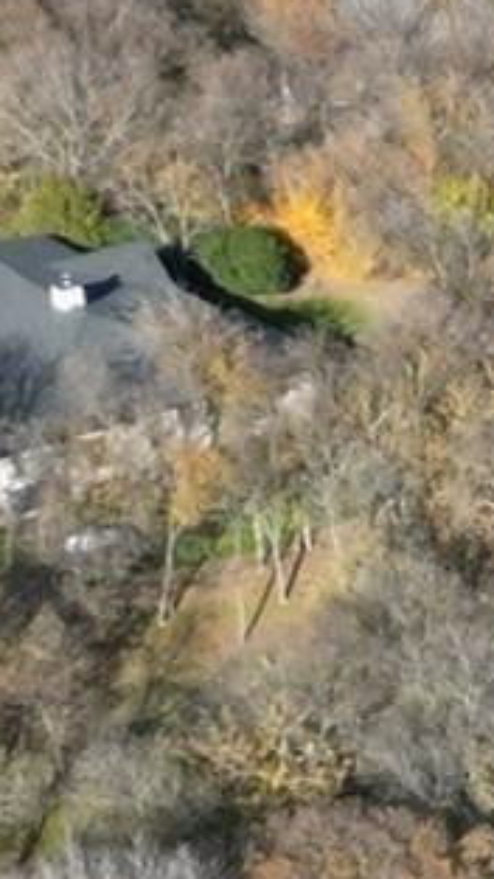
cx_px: 1343
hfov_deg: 6.6
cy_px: 524
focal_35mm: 171
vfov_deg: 12.6
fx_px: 3983
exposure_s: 1/1500
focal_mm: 6.72
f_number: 1.7
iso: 100
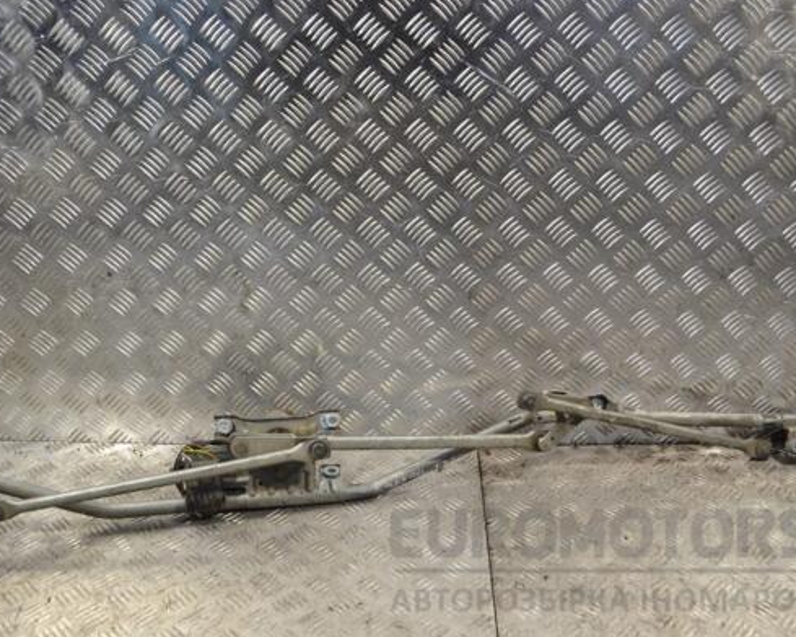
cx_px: 360
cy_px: 316
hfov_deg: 47.9
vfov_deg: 39.1
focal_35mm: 38
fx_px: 895
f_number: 5
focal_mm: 22
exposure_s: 1/100
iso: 400
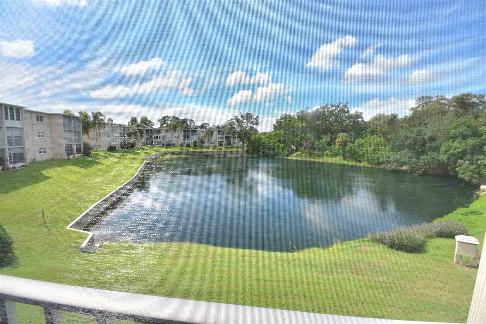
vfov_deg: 77.3
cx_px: 243
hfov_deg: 100.4
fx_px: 202
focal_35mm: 15
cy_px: 162
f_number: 10
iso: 200
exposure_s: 1/400
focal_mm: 10
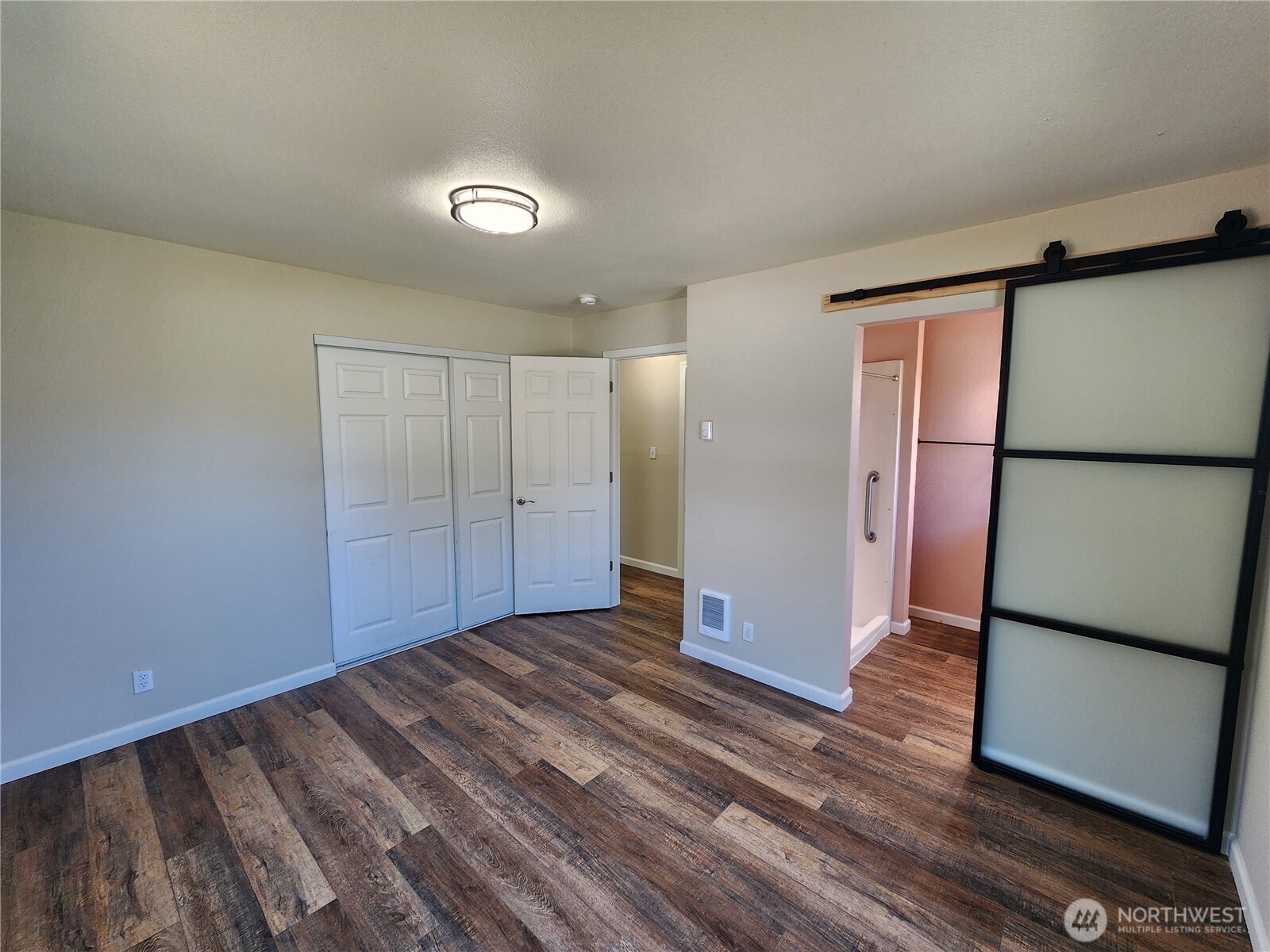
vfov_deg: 89.9
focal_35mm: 13
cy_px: 476
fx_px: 477
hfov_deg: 106.2
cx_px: 635
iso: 125
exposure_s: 1/60
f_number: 2.2
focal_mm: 2.2
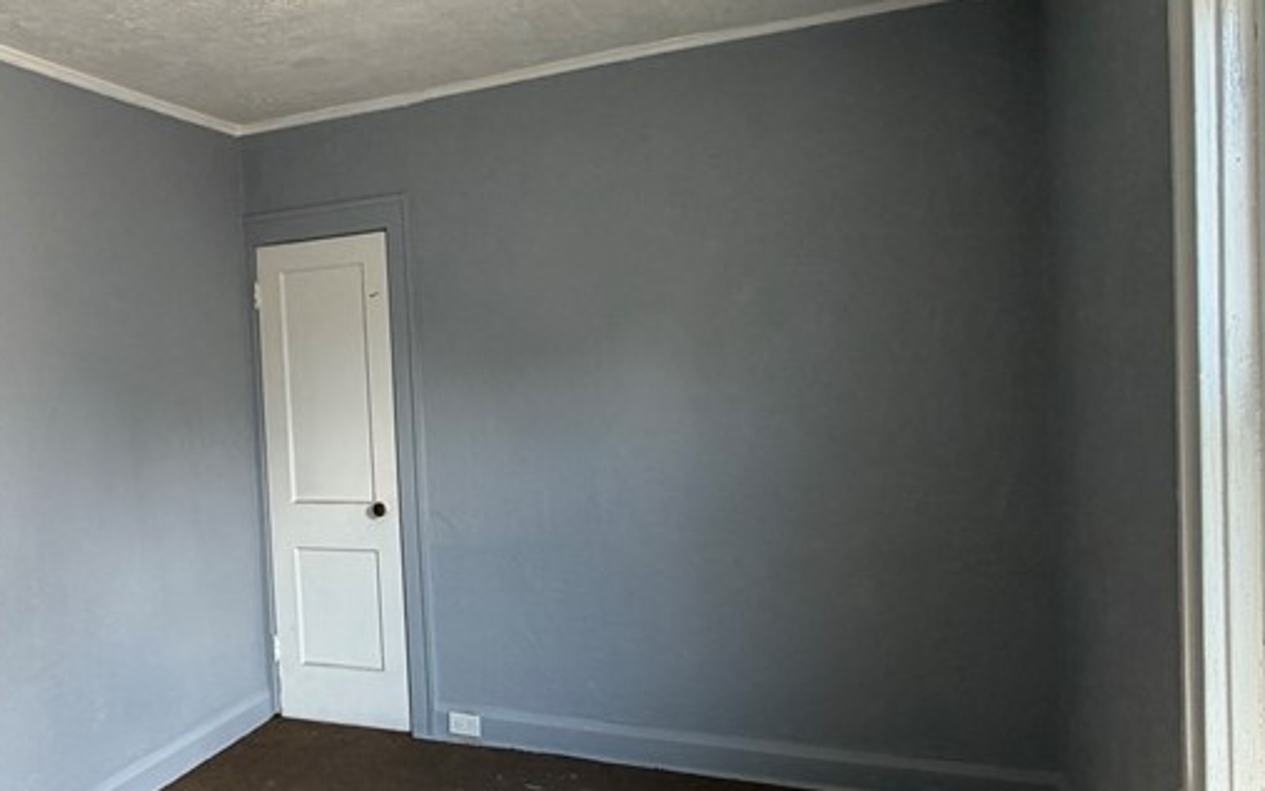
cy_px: 412
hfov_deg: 60.4
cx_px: 364
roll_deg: +2.9
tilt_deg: -1.8
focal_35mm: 30
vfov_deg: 41.8
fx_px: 1034
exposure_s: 1/121
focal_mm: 2.22
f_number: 2.2
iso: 250
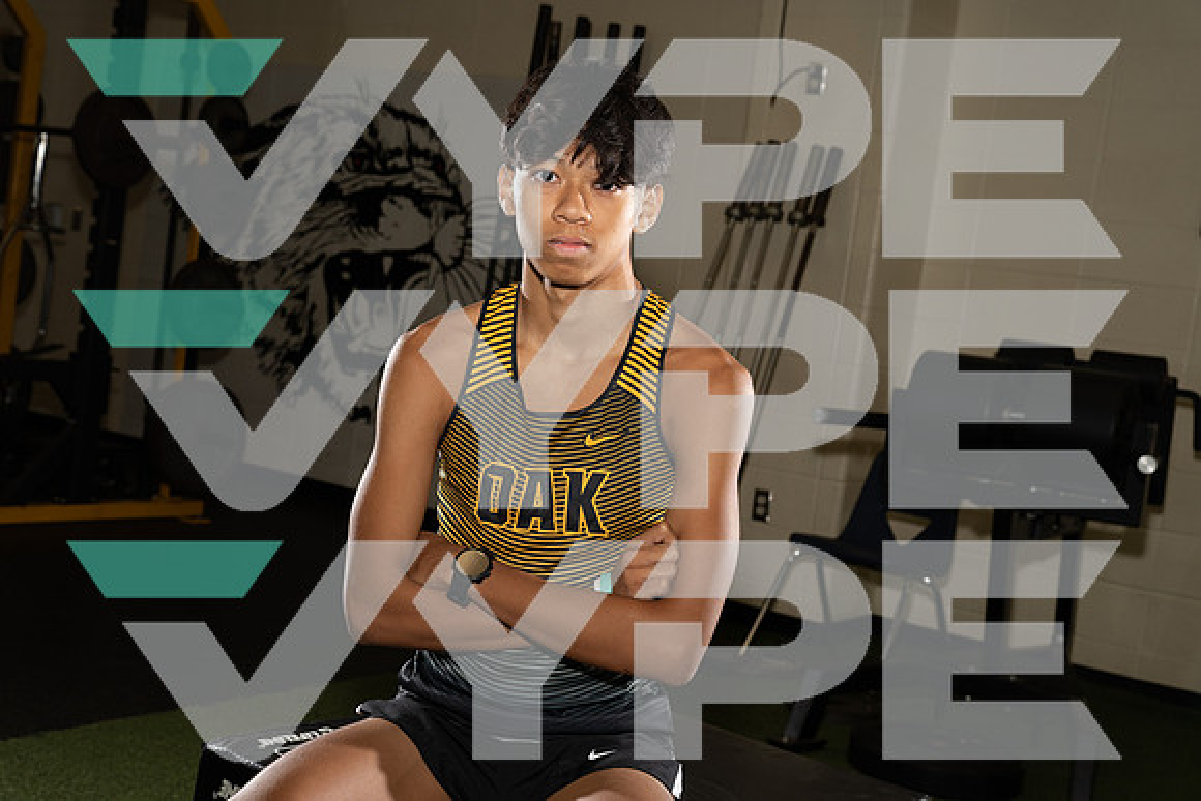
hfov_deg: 40.3
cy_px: 400
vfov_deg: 27.5
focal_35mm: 49
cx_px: 600
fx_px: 1635
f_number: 6.3
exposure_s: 1/250
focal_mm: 49
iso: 400
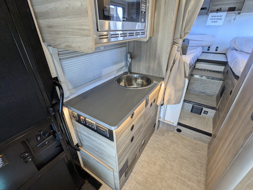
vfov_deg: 78.2
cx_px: 126
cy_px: 95
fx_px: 117
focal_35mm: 16
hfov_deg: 94.4
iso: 320
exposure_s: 1/97.5
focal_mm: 2.35
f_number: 2.2
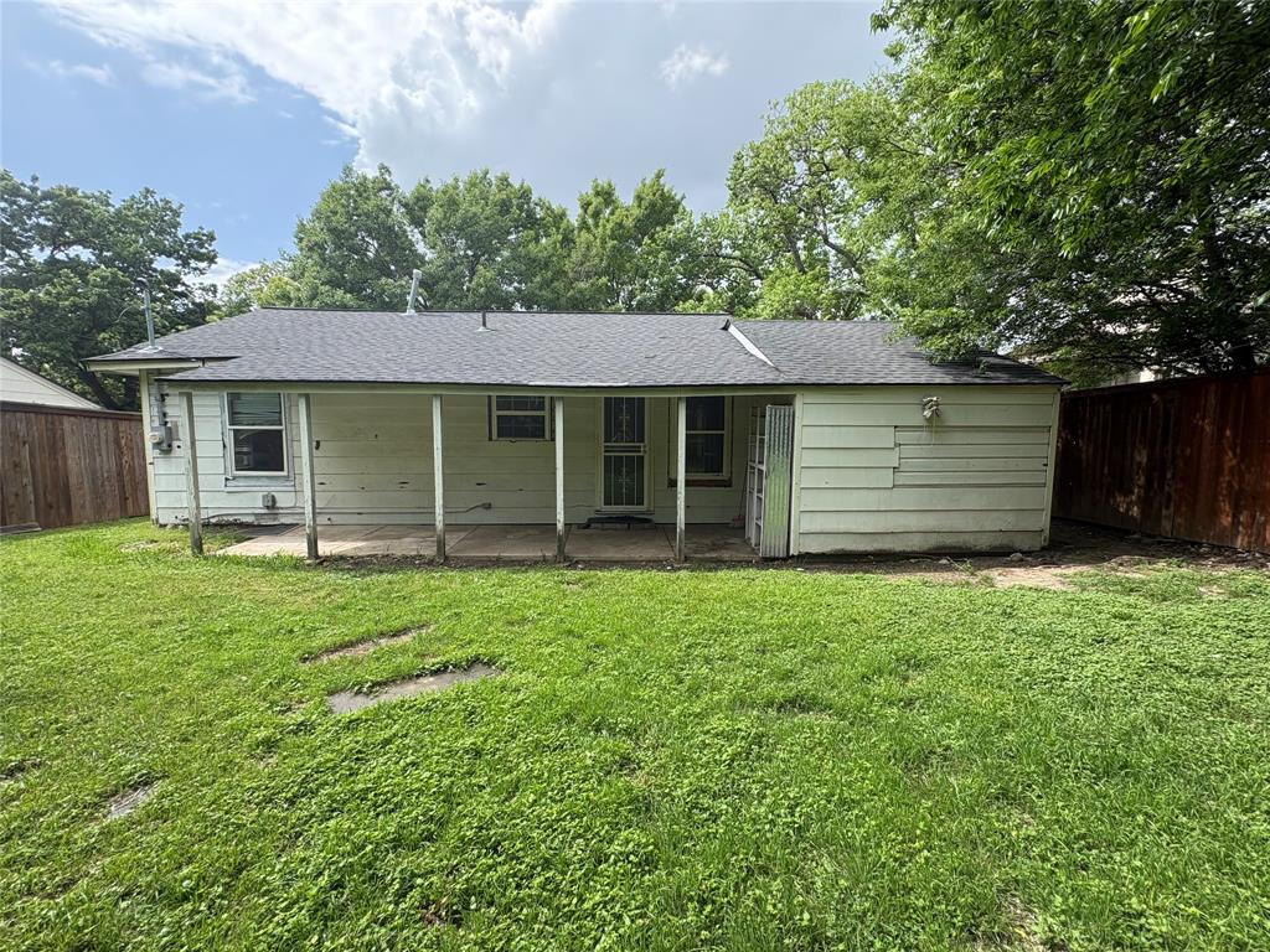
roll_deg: -0.1
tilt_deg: -4.5
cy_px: 476
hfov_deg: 102.1
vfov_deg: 85.7
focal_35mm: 14
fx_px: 514
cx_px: 635
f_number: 2.2
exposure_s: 1/518
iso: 40
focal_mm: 2.22
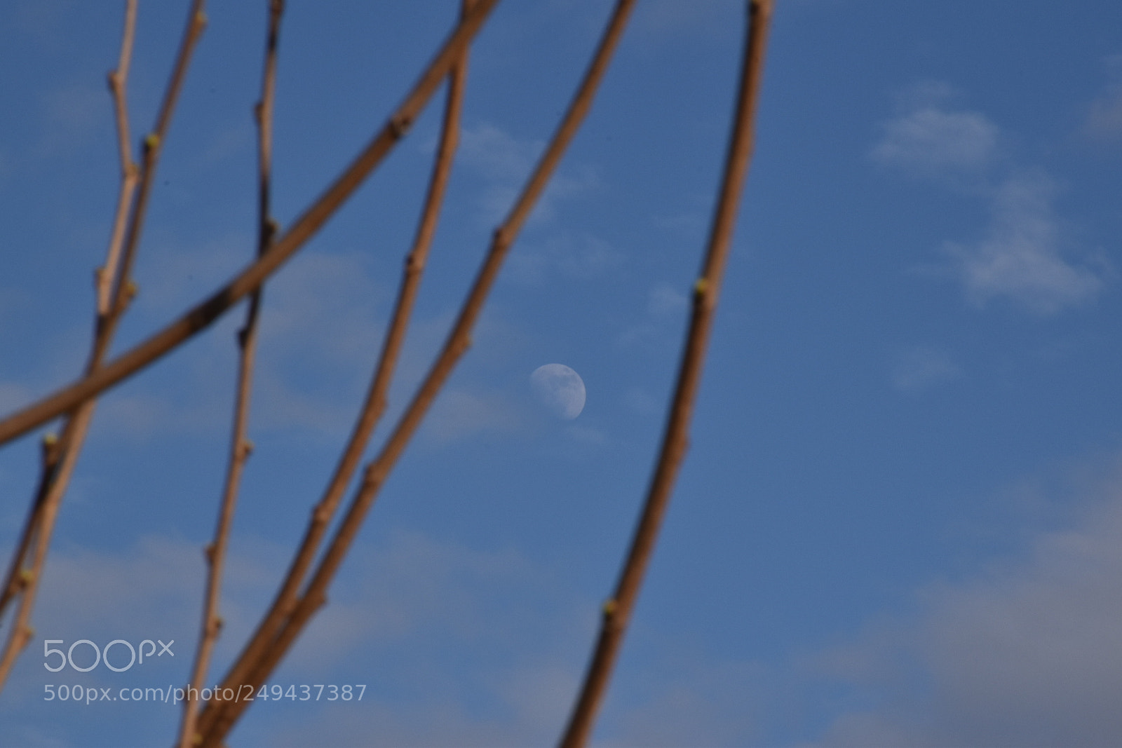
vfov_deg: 6.5
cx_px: 561
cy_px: 374
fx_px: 6545
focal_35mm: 210
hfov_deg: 9.8
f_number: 29
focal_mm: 140
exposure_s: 1/250
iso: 500
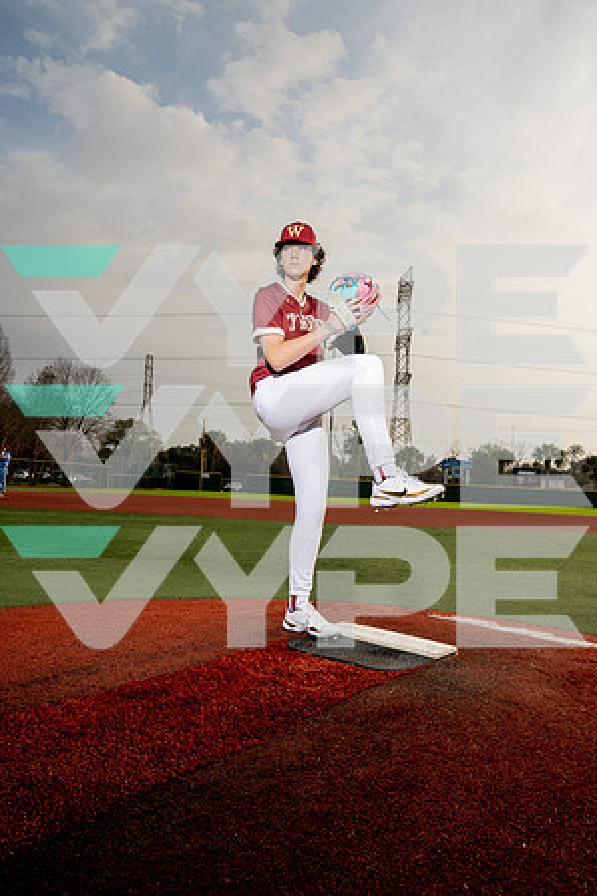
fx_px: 647
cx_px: 298
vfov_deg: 69.4
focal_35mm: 26
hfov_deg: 49.6
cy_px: 448
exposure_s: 1/250
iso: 250
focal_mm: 26
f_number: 11
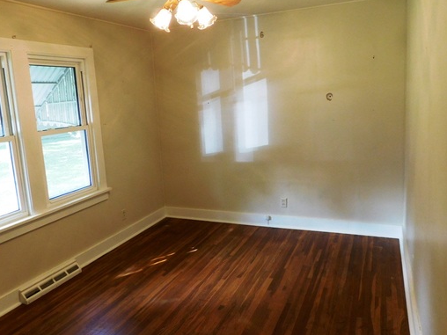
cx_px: 213
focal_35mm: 29
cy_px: 160
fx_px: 374
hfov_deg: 61.6
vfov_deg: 48.2
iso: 220
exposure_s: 1/30
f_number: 3
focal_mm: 4
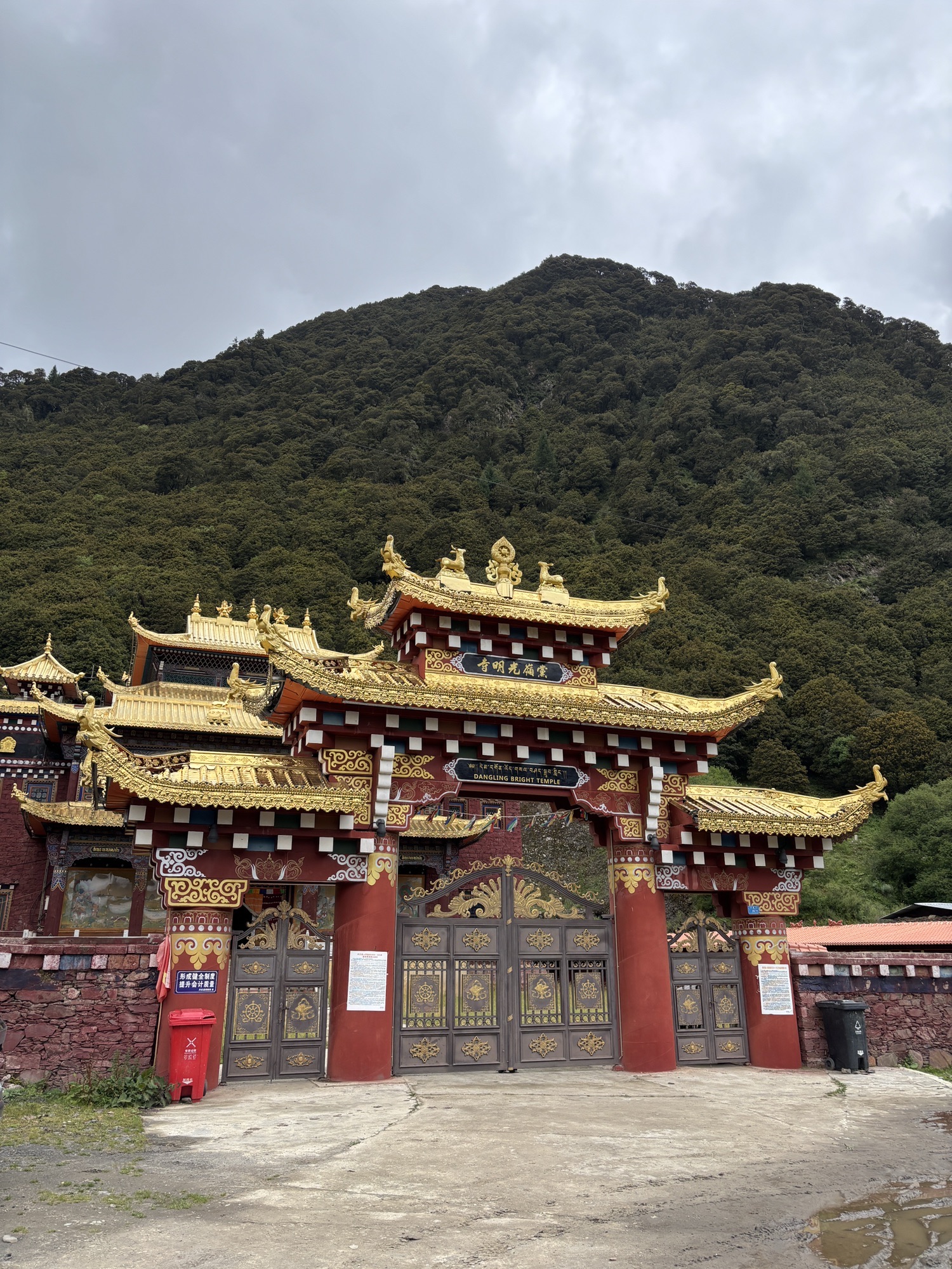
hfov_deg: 53.1
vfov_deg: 67.3
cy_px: 634
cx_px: 476
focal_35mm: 26
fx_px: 953
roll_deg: -0.1
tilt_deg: +19.5
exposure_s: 1/2151
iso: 50
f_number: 1.6
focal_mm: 5.96
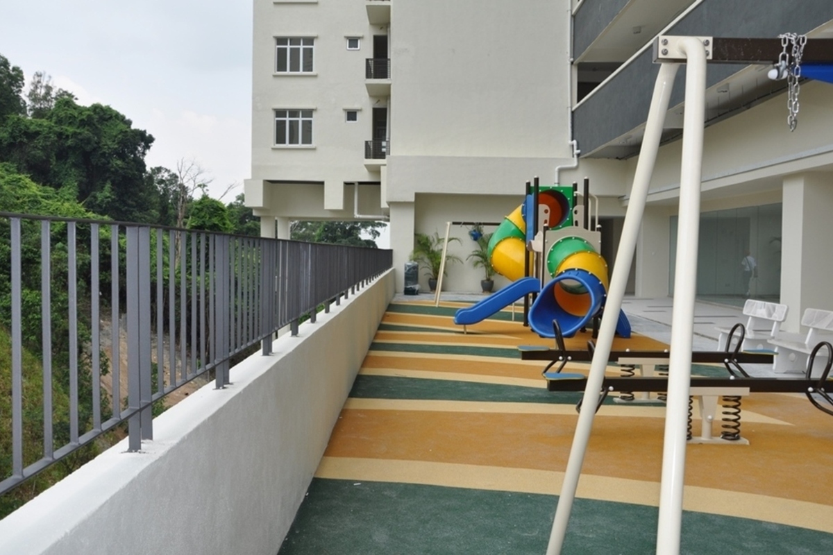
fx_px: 729
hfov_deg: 59.5
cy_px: 278
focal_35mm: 32
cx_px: 416
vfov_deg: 41.7
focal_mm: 21
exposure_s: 1/200
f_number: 8
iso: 200
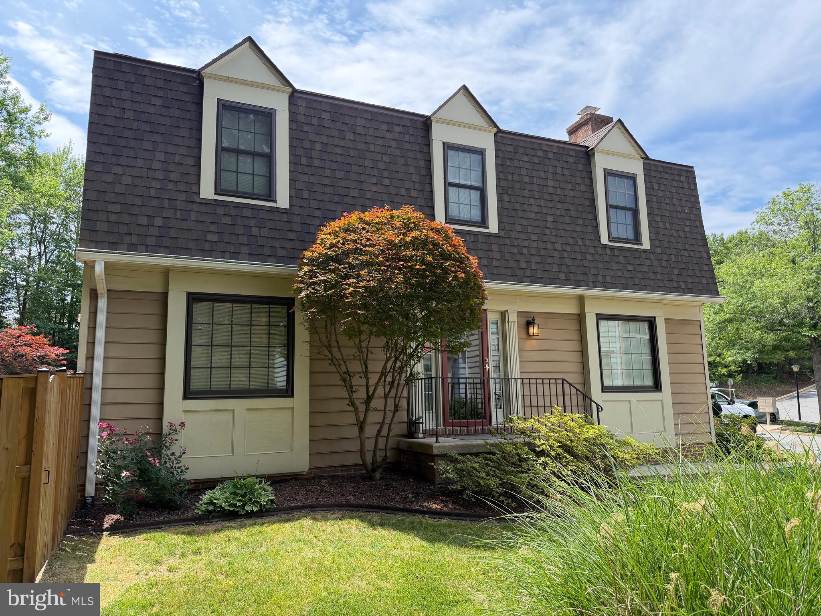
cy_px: 308
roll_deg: +1.2
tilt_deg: +7.8
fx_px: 569
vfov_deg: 56.8
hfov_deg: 71.6
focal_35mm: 24
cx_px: 410
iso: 100
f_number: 1.78
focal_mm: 6.76
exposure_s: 1/1464
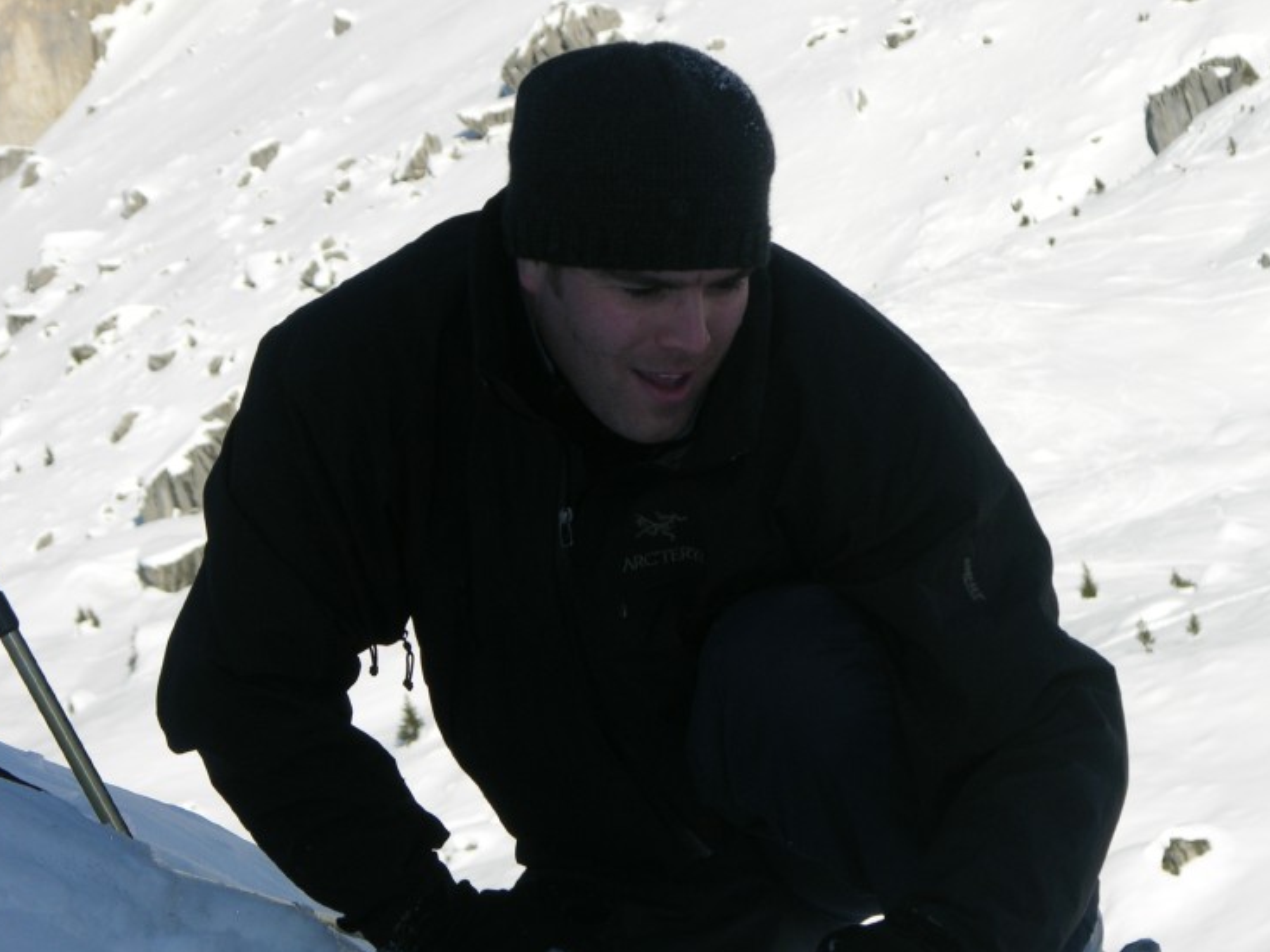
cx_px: 724
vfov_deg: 7.6
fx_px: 7153
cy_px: 634
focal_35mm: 195
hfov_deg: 10.1
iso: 50
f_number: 5.4
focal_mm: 34.7
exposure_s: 1/316
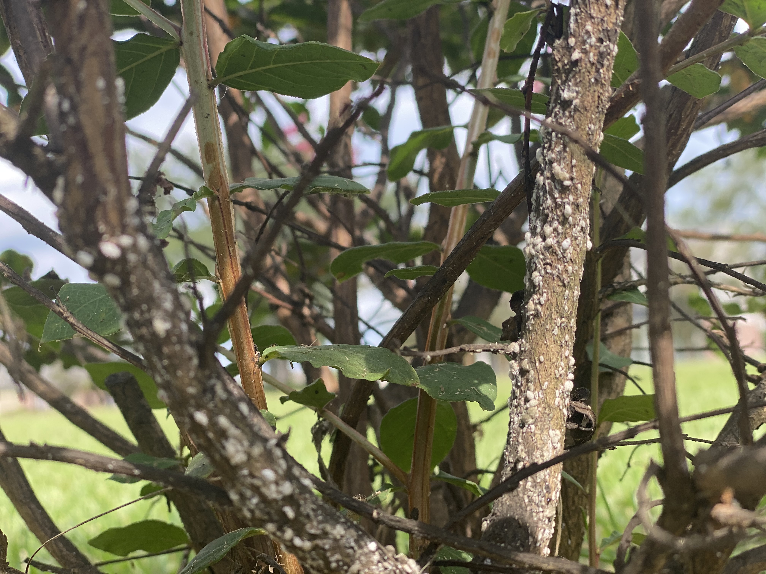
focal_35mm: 52
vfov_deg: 28.0
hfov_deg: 36.8
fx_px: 1151
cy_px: 287
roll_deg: +4.0
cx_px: 383
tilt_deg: +4.7
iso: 20
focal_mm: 6
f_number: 2
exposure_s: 1/298
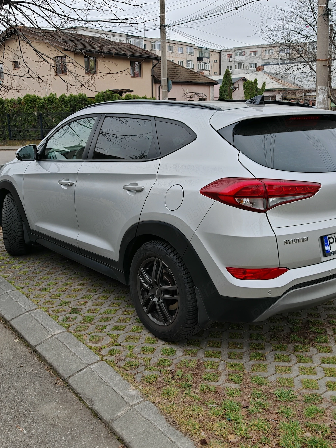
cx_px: 168
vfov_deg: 52.6
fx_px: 453
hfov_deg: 40.7
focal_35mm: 35
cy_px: 224
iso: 50
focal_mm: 6.83
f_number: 2
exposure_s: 1/560
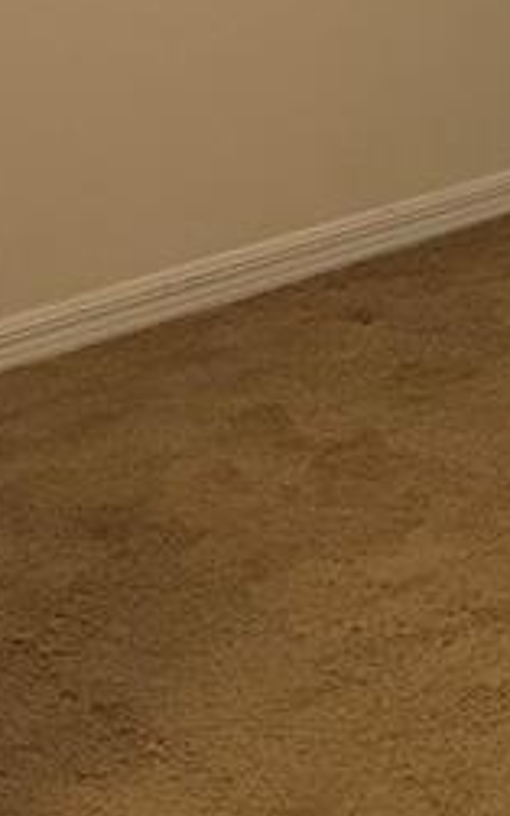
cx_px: 1179
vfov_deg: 15.5
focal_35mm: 132
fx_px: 2934
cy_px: -13
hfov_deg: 9.0
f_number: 1.5
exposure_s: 1/60
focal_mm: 5.7
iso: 400
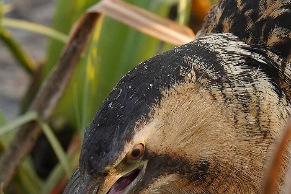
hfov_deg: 1.0
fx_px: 16752
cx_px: 275
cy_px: 91
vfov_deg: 0.7
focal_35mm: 2073
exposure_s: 1/1000
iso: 2500
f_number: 6.3
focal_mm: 600
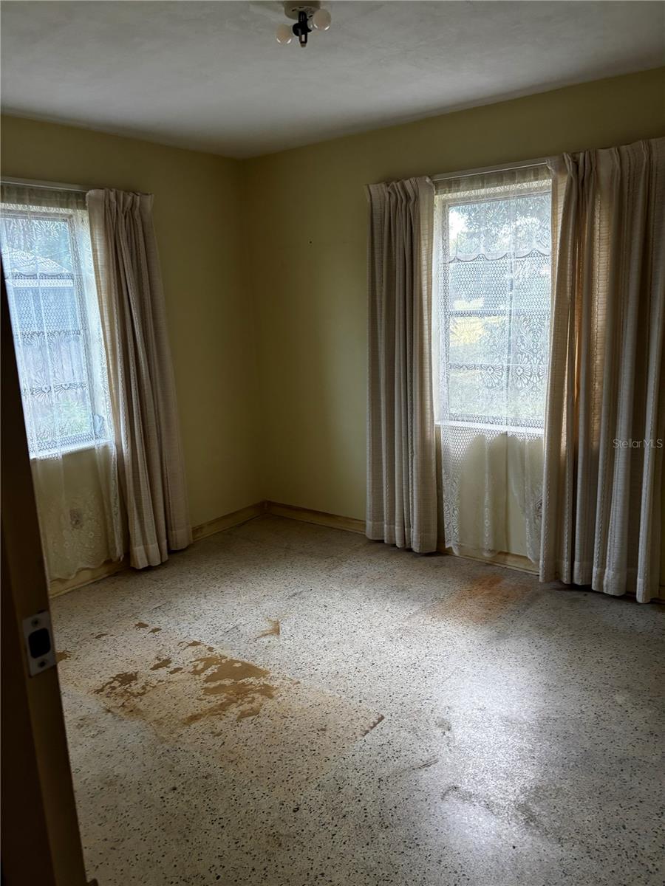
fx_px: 666
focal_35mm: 26
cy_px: 443
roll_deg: +3.6
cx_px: 332
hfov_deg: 53.1
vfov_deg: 67.3
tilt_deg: -13.3
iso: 200
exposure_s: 1/60
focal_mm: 5.96
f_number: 1.6
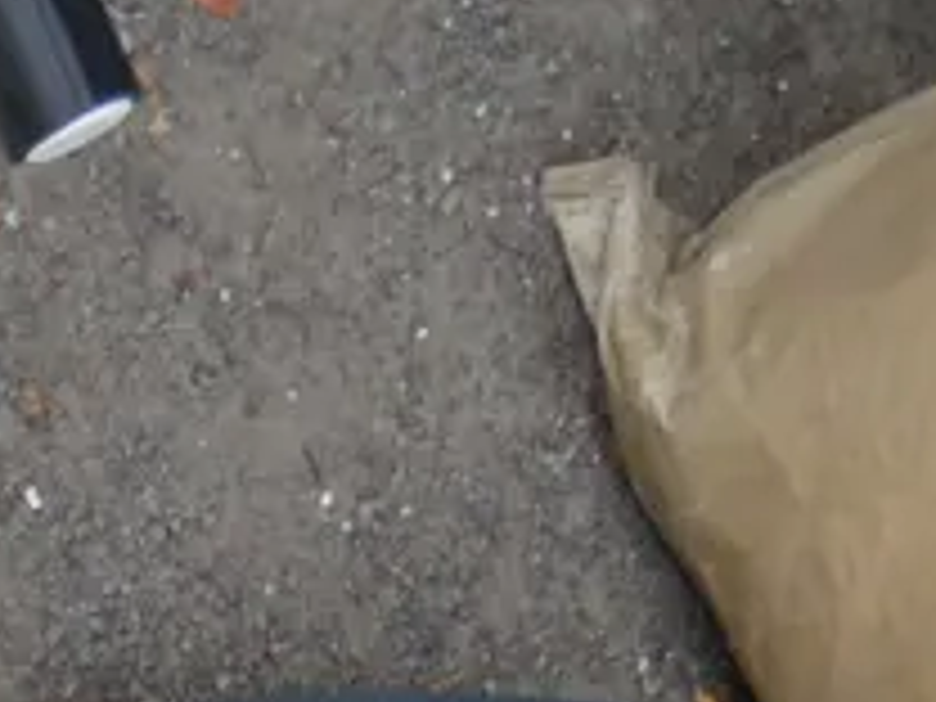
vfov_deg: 9.0
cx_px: -400
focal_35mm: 148
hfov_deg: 12.8
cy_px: 1710
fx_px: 4002
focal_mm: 15
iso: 320
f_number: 3.6
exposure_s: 1/60
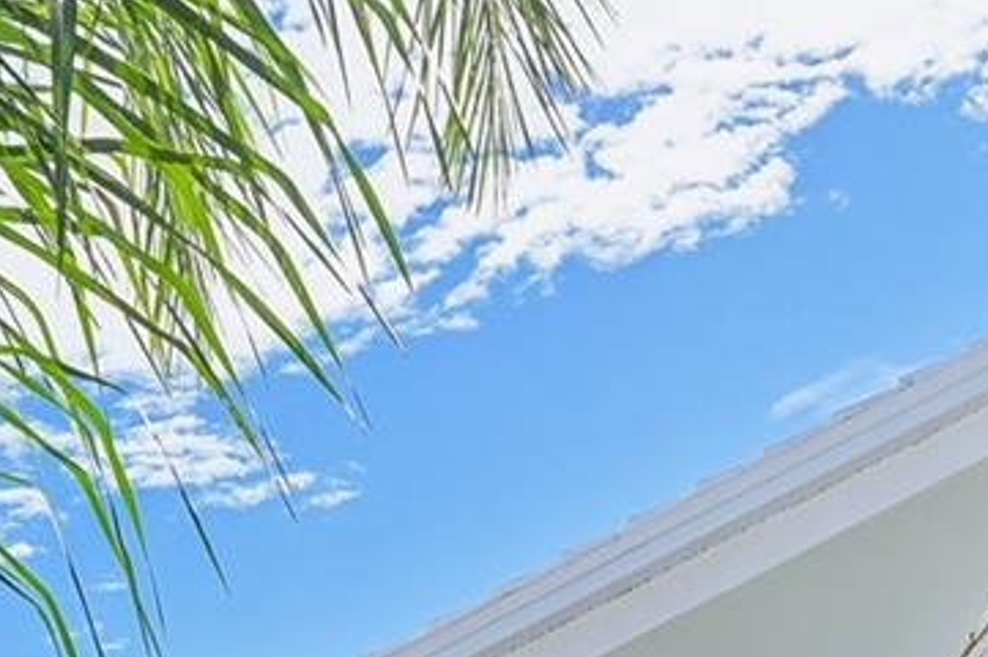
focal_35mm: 73
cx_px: 457
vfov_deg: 16.1
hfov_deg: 27.6
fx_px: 2008
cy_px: 1128
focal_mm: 16.5
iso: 400
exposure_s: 1/1000
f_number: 8
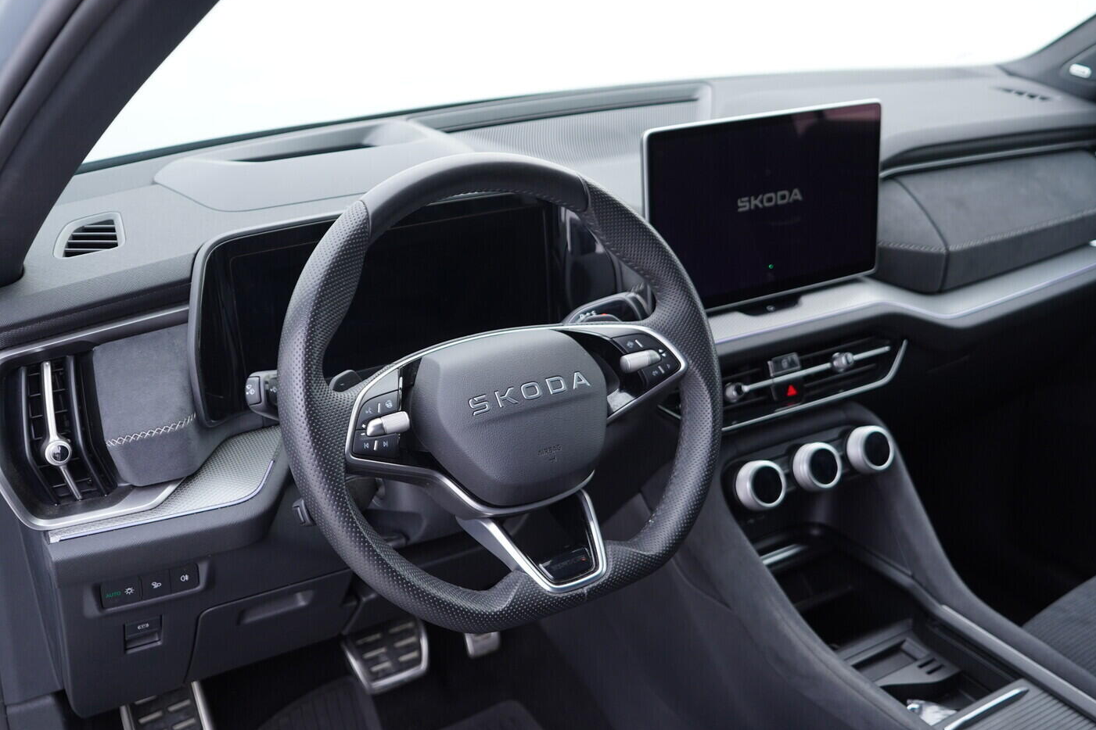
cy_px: 357
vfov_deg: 35.9
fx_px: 1126
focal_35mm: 37
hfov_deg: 51.9
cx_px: 550
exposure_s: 1/40
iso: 200
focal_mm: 24
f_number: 2.8
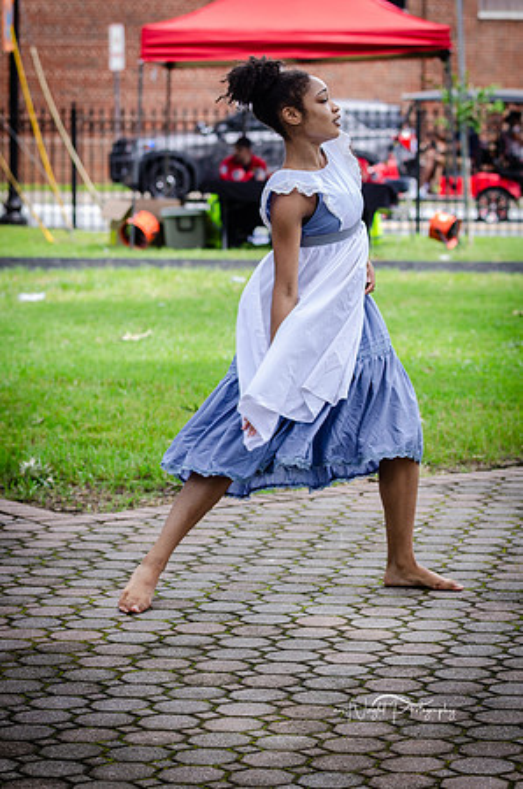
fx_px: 2693
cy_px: 394
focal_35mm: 123
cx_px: 262
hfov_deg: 11.1
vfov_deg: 16.7
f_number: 4
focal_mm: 82
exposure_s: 1/640
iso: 400
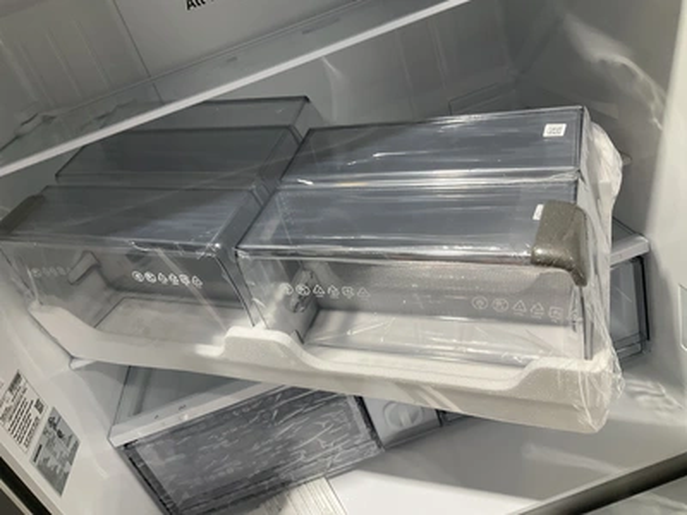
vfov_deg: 48.2
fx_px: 576
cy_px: 258
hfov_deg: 61.7
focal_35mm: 29
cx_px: 344
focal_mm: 3
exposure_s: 1/60
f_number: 1.8
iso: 80
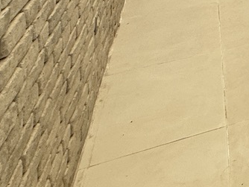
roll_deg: -0.6
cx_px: 519
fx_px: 482
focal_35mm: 67
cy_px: -200
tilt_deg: -1.4
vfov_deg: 16.2
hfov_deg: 17.9
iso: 50
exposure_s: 1/288
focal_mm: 2.22
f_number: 2.2
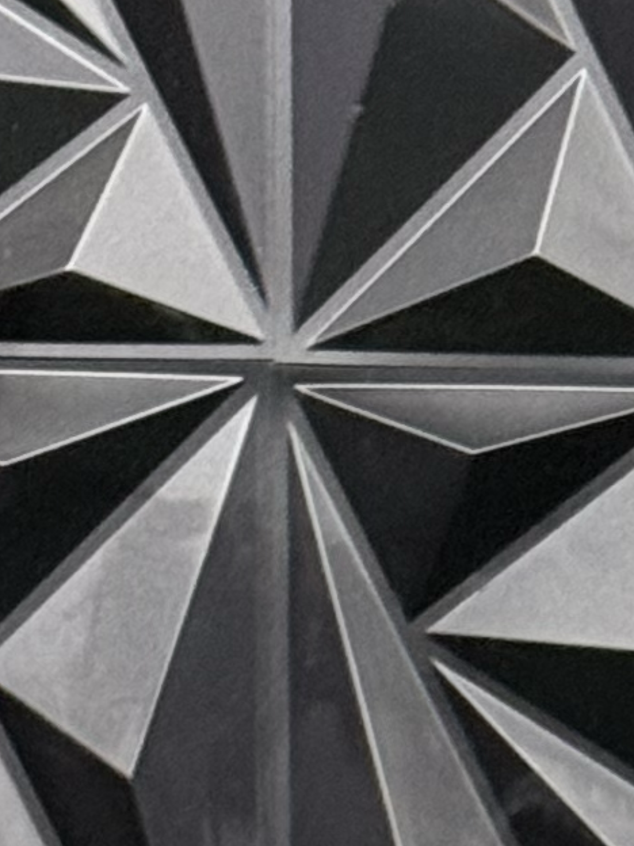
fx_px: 7570
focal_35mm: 310
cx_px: 1241
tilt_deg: -7.2
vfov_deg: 6.3
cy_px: 1527
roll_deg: -1.4
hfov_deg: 4.7
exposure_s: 1/60
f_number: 1.78
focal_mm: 6.76
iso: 250
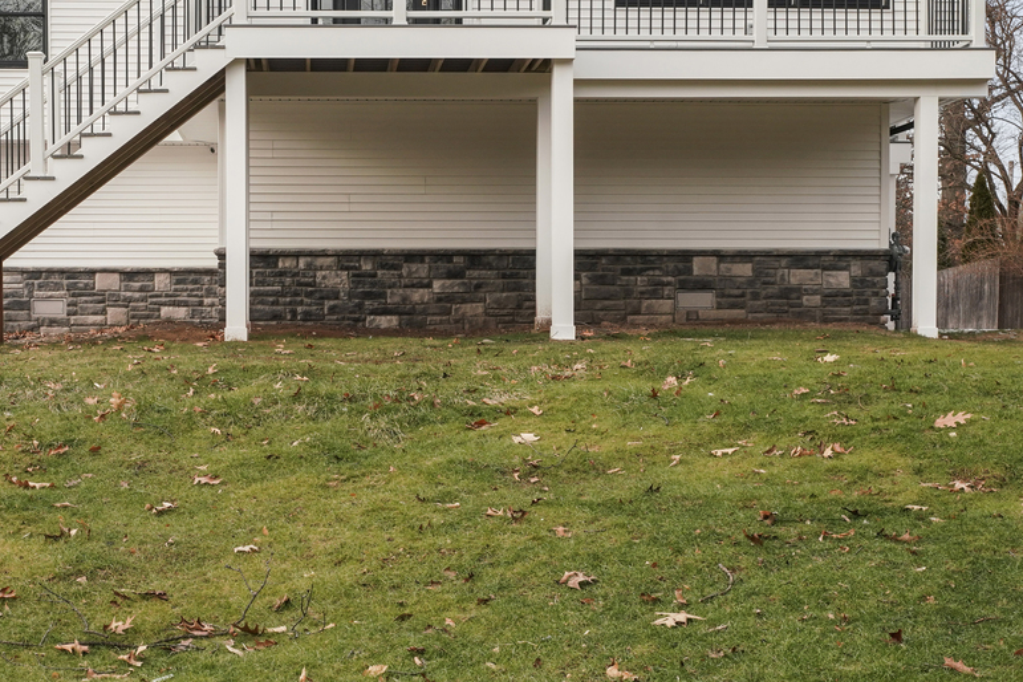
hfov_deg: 35.5
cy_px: 186
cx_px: 394
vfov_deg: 24.0
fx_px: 1591
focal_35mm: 56
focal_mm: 24
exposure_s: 1/160
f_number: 10
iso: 320
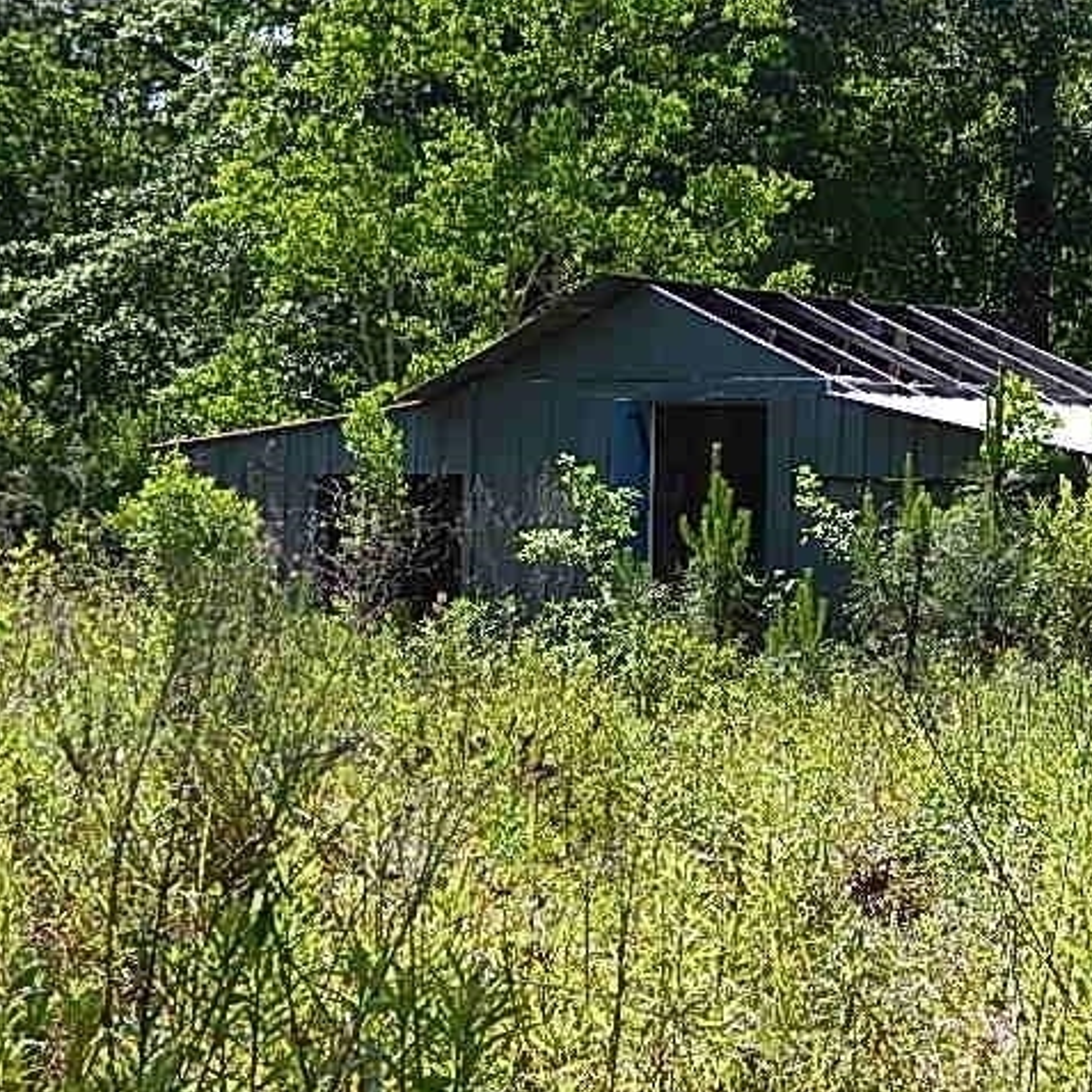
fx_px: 3640
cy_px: 547
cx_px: 723
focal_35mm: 102
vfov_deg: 17.1
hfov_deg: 17.0
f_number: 4.3
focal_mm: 15.3
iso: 125
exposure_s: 1/400
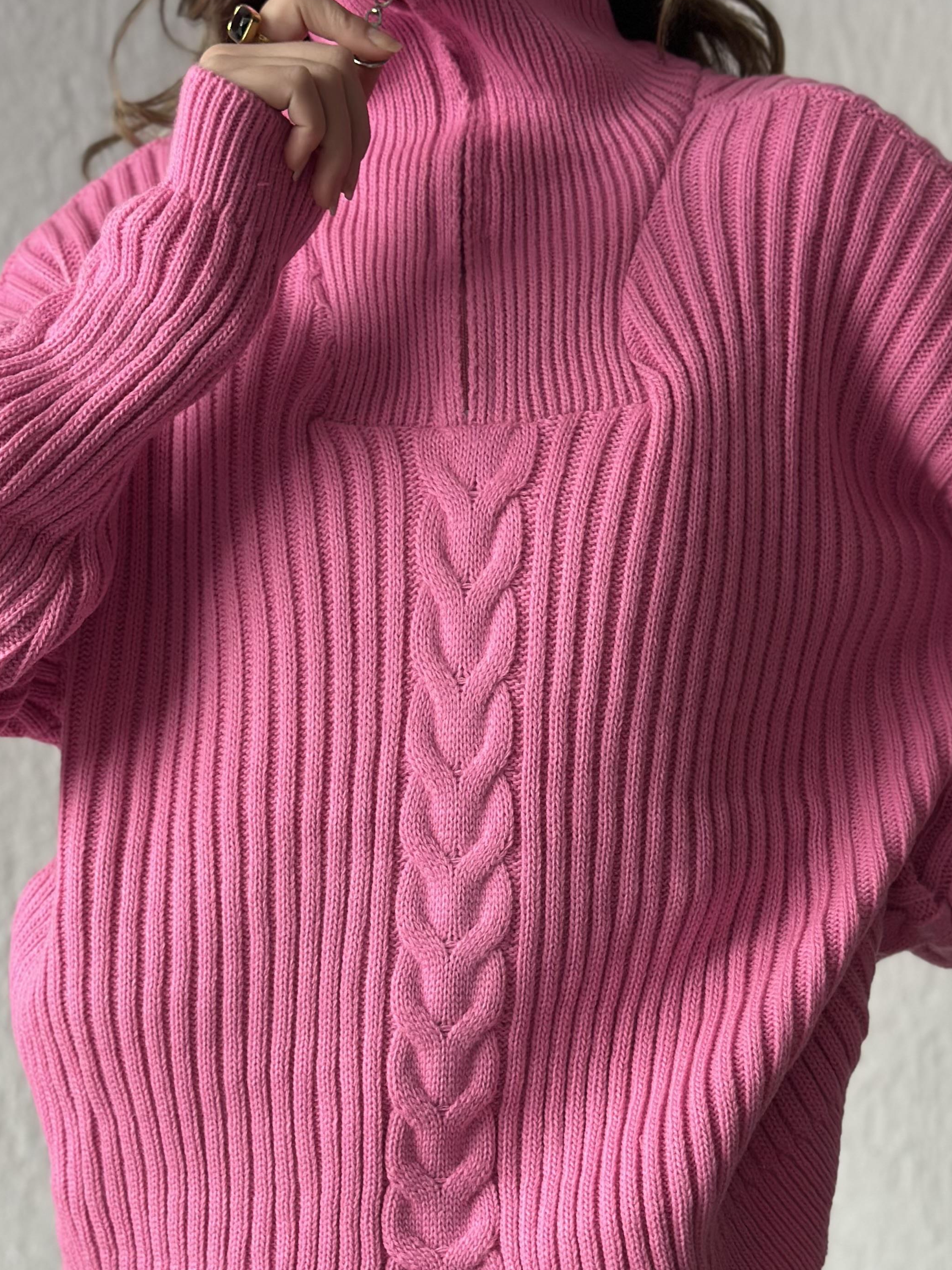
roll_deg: -0.2
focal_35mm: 70
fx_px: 2567
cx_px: 457
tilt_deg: +4.2
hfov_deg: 21.0
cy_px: 765
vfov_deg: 27.7
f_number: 1.78
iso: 125
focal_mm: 6.86
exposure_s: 1/79
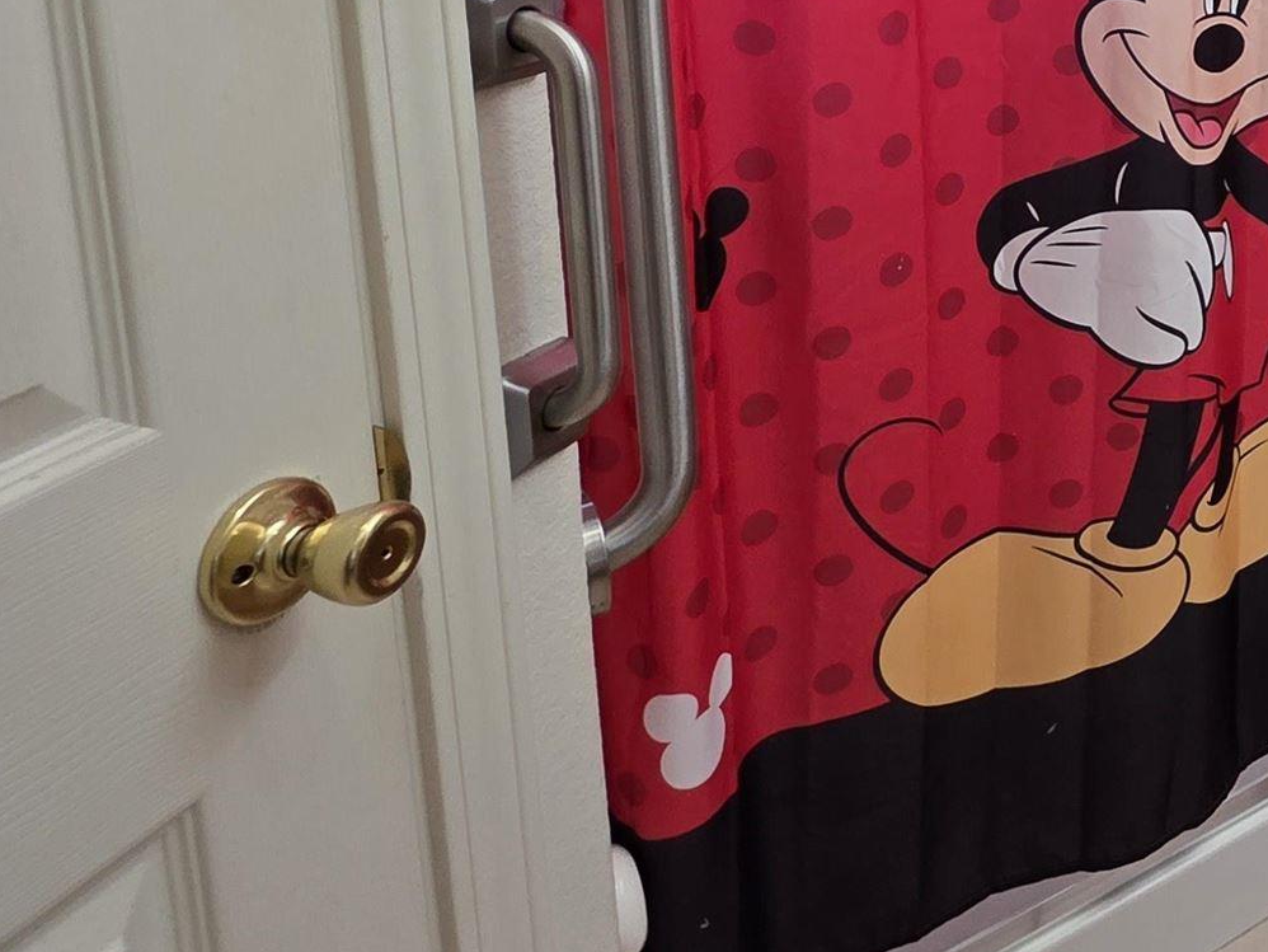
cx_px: 1845
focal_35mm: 40
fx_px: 1466
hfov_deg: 30.1
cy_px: -74
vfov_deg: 32.1
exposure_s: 1/120
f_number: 1.9
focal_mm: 2.2
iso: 160
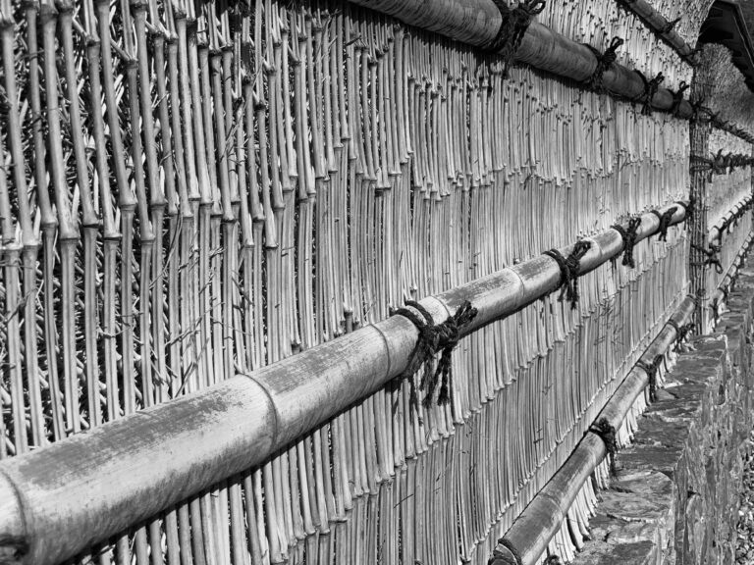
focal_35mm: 52
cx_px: 377
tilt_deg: -5.6
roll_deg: +2.0
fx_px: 1133
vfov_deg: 28.0
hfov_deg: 36.8
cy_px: 282
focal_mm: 6
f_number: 2.4
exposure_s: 1/1653
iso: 16
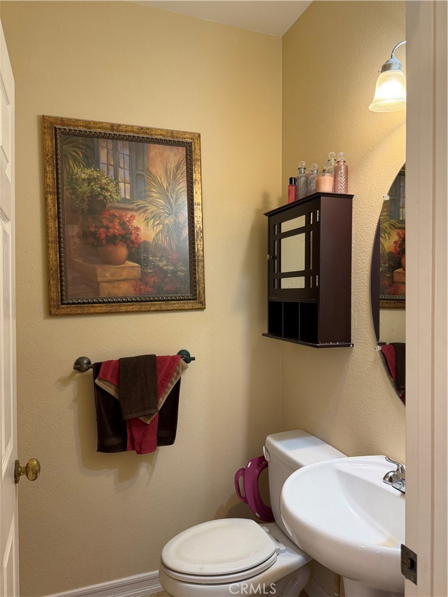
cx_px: 224
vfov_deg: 71.6
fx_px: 414
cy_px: 298
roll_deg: +2.0
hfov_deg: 56.8
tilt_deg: -1.1
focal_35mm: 24
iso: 160
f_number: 1.78
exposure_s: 1/60
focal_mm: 6.76
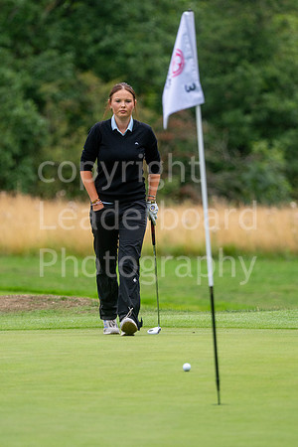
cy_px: 224
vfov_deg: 4.6
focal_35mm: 450
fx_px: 5587
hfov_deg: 3.1
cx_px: 149
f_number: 4
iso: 500
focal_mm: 300
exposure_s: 1/2000
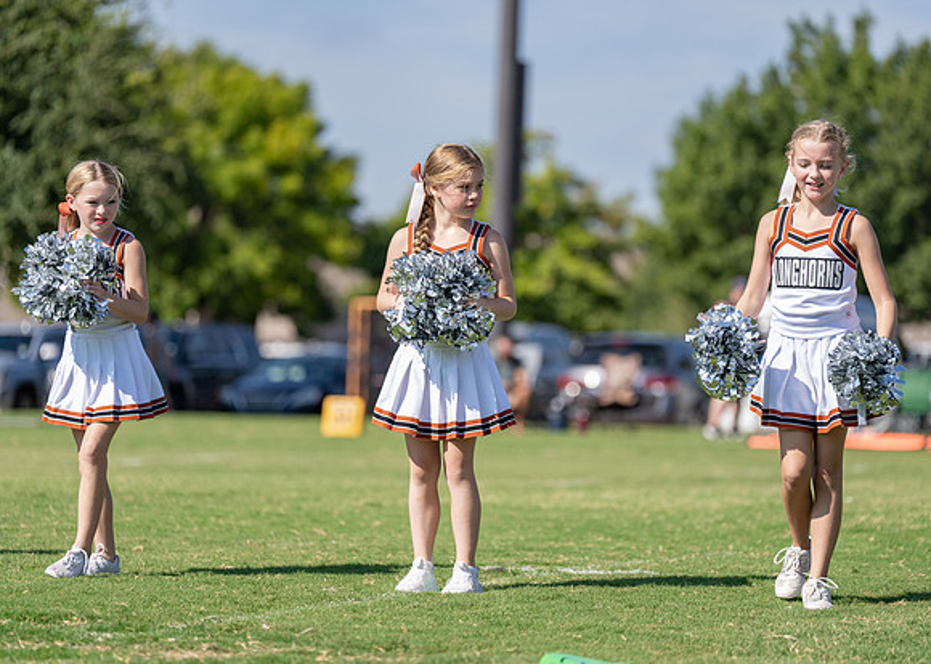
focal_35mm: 169
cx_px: 466
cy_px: 332
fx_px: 4478
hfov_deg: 11.9
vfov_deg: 8.5
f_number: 2.8
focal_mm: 159
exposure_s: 1/1600
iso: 125
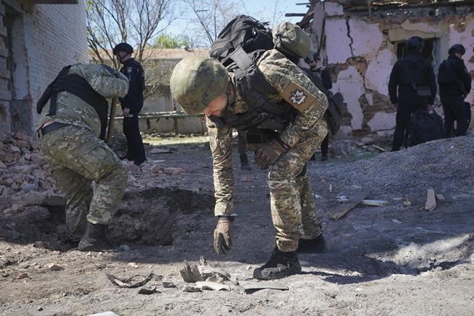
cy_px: 158
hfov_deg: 54.4
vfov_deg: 37.8
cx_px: 237
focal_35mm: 35
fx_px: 461
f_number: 9
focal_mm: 35
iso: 1250
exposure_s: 1/640
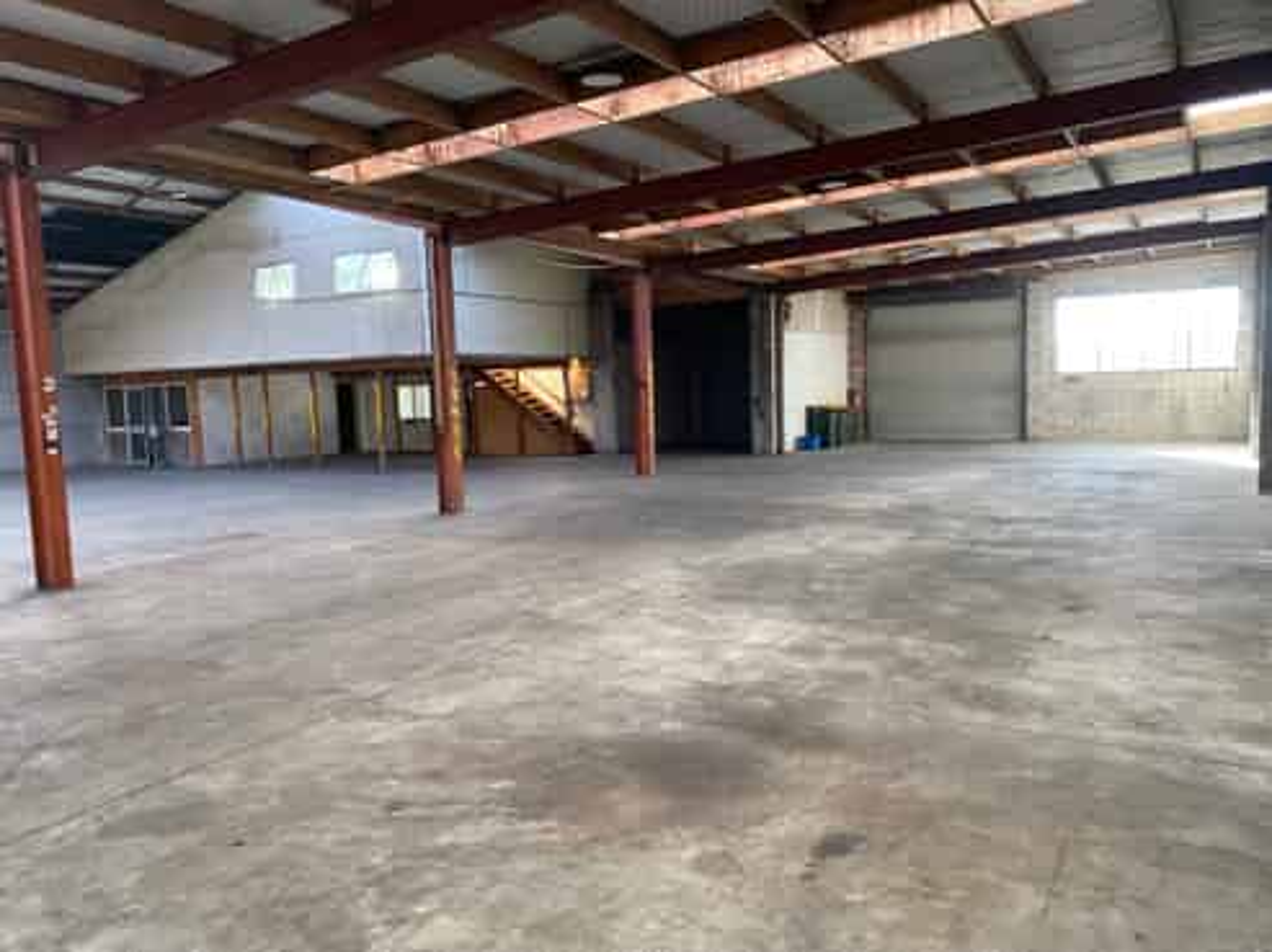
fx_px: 955
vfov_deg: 53.0
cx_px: 636
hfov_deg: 67.3
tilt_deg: -6.4
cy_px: 476
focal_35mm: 26
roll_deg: +2.8
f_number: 1.8
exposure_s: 1/105
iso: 125
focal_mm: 4.25
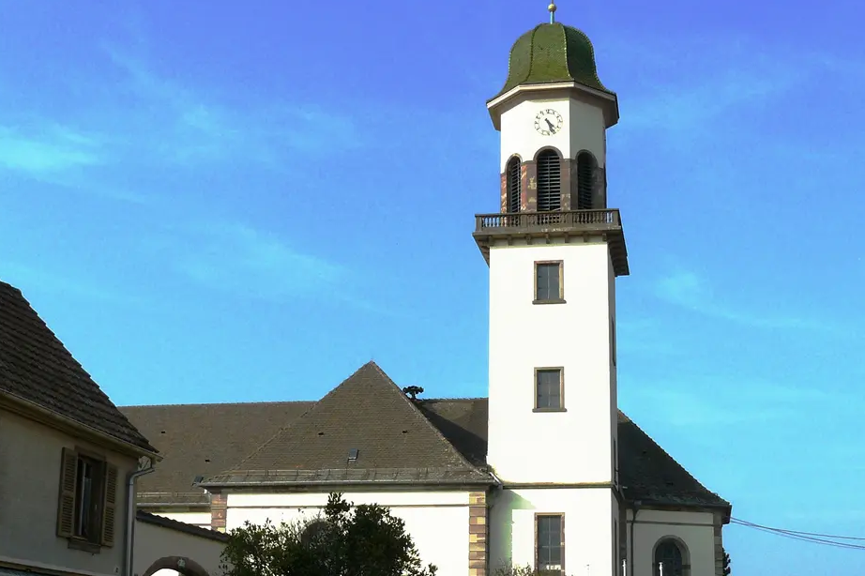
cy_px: 381
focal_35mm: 52
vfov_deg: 25.8
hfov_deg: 38.2
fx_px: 1249
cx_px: 482
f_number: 6.3
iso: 100
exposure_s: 1/400
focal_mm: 6
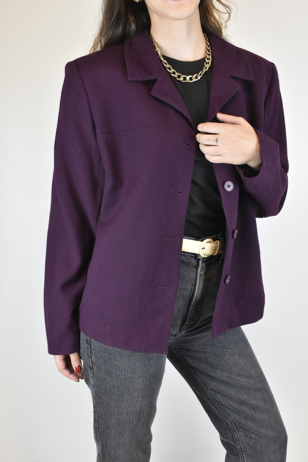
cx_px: 154
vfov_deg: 49.6
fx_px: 500
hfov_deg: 34.2
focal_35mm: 39
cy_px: 231
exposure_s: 1/30
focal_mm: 26
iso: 1600
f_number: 13
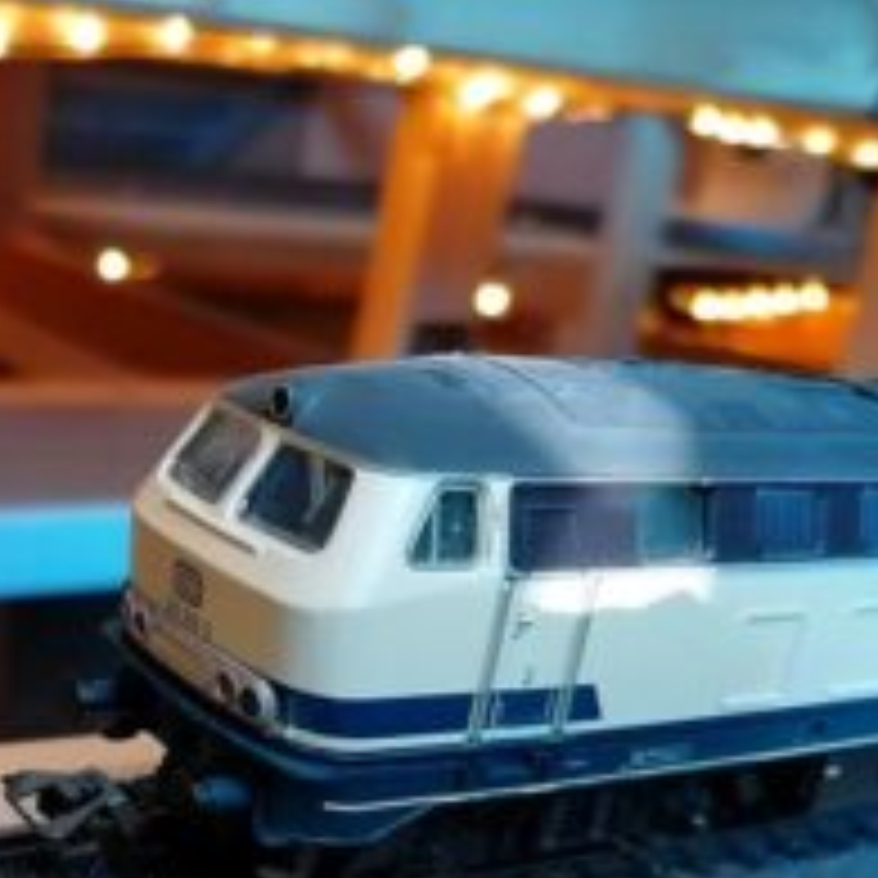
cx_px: 72
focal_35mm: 49
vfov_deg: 34.3
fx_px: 1406
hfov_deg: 32.8
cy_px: 599
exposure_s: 1/100
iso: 640
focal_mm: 4.75
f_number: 1.8
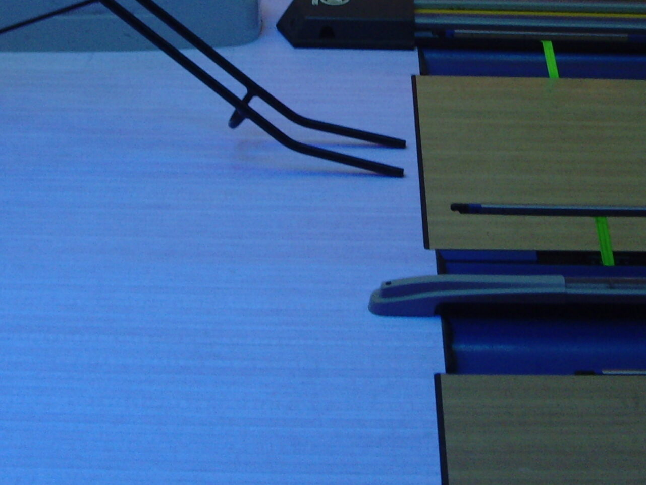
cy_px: 163
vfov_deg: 18.8
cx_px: 371
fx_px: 1456
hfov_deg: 25.0
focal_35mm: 78
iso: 200
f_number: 3.5
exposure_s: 1/10
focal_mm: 6.6
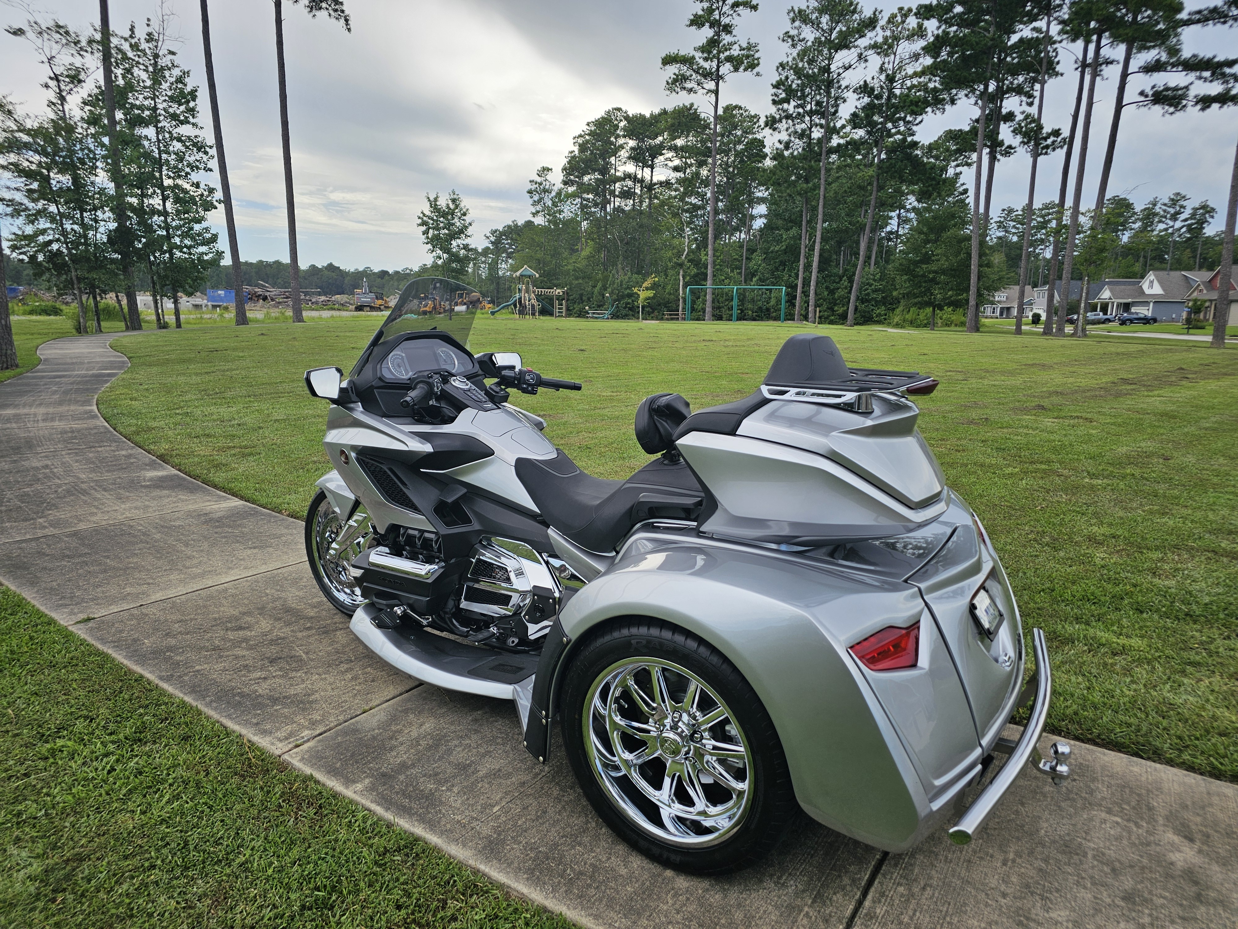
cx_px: 619
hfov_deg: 73.9
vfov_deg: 58.9
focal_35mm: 23
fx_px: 823
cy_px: 464
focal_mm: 6.3
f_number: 1.7
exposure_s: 1/441
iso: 10
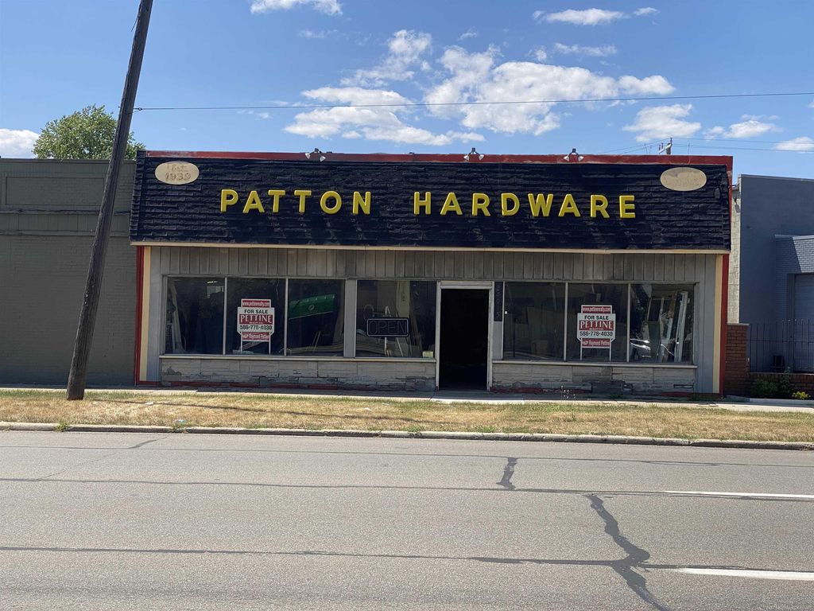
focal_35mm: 52
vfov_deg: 28.0
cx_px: 407
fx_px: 1223
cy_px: 306
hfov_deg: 36.8
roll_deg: -1.1
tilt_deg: +1.2
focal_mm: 6
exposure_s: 1/1845
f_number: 2
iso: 20
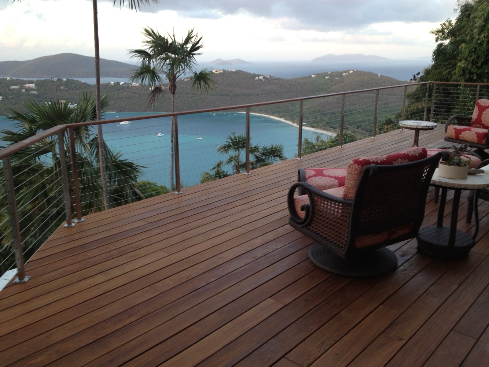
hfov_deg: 52.6
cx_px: 244
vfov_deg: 40.7
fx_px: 494
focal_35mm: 35
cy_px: 184
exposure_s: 1/60
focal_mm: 4.28
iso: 50
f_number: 2.4
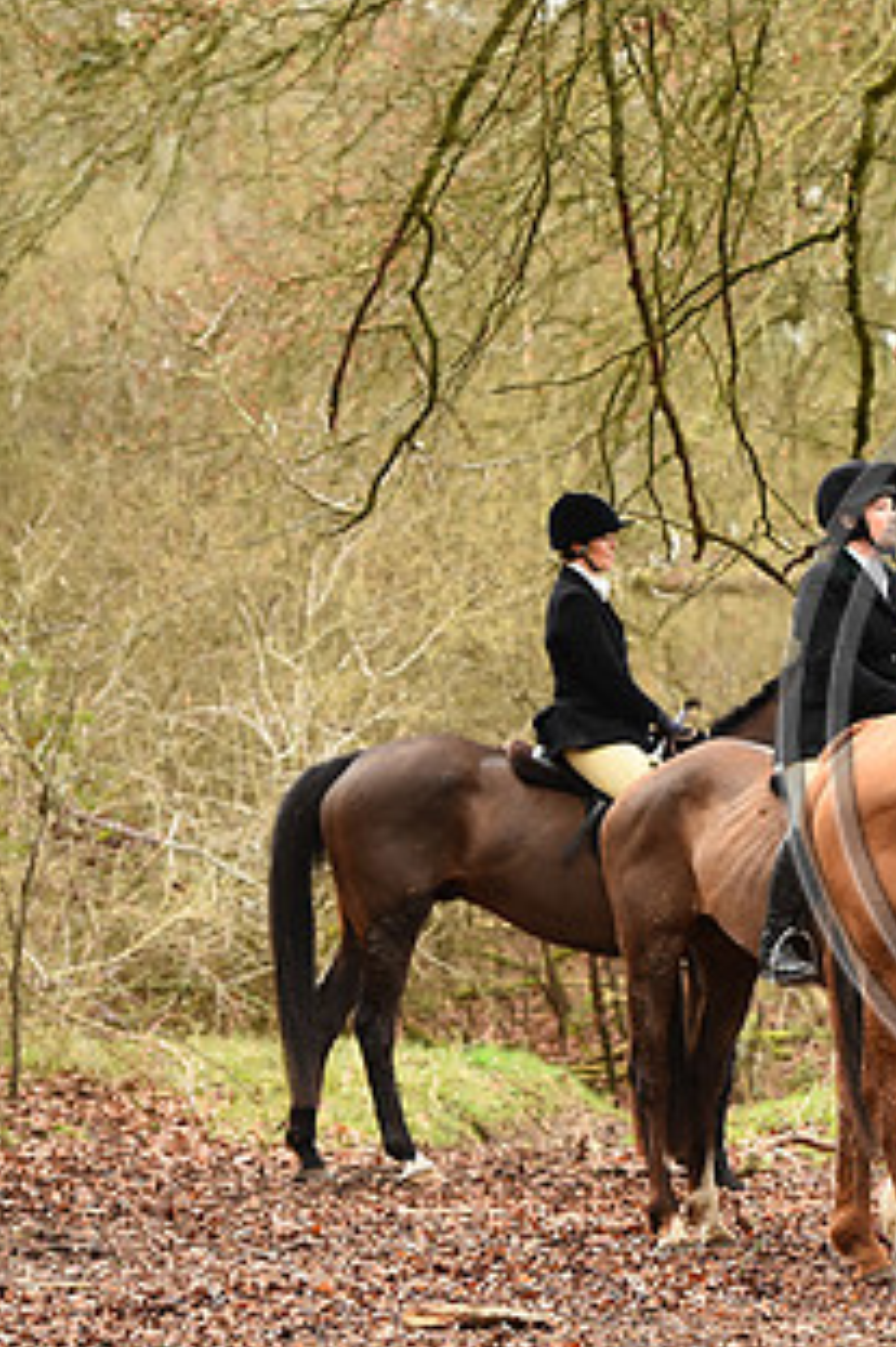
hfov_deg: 5.2
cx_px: 1177
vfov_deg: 7.9
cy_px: 676
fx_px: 9754
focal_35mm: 261
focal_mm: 140
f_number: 4
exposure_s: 1/1250
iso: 2000
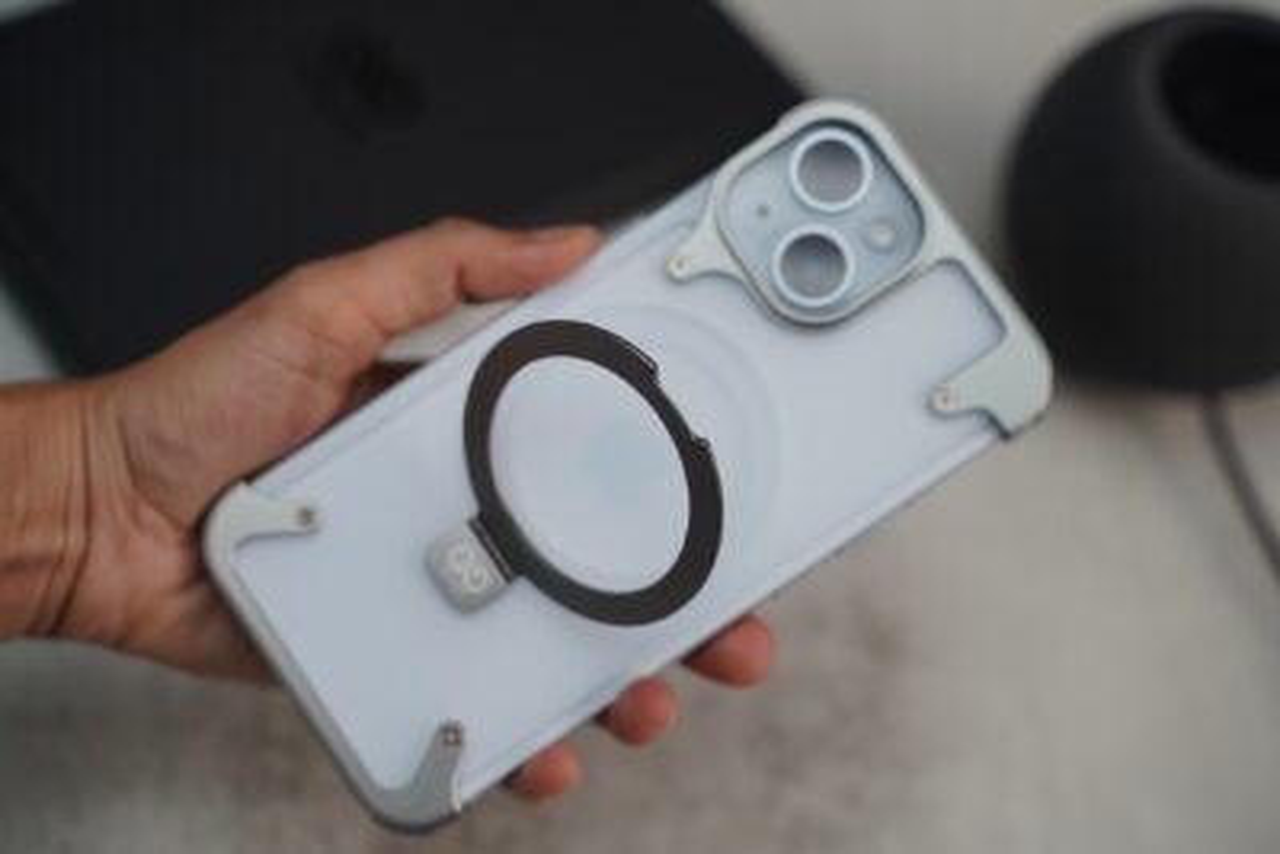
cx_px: 640
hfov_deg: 32.4
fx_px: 2205
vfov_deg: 21.9
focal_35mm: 62
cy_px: 427
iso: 500
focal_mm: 62
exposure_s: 1/80
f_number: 4
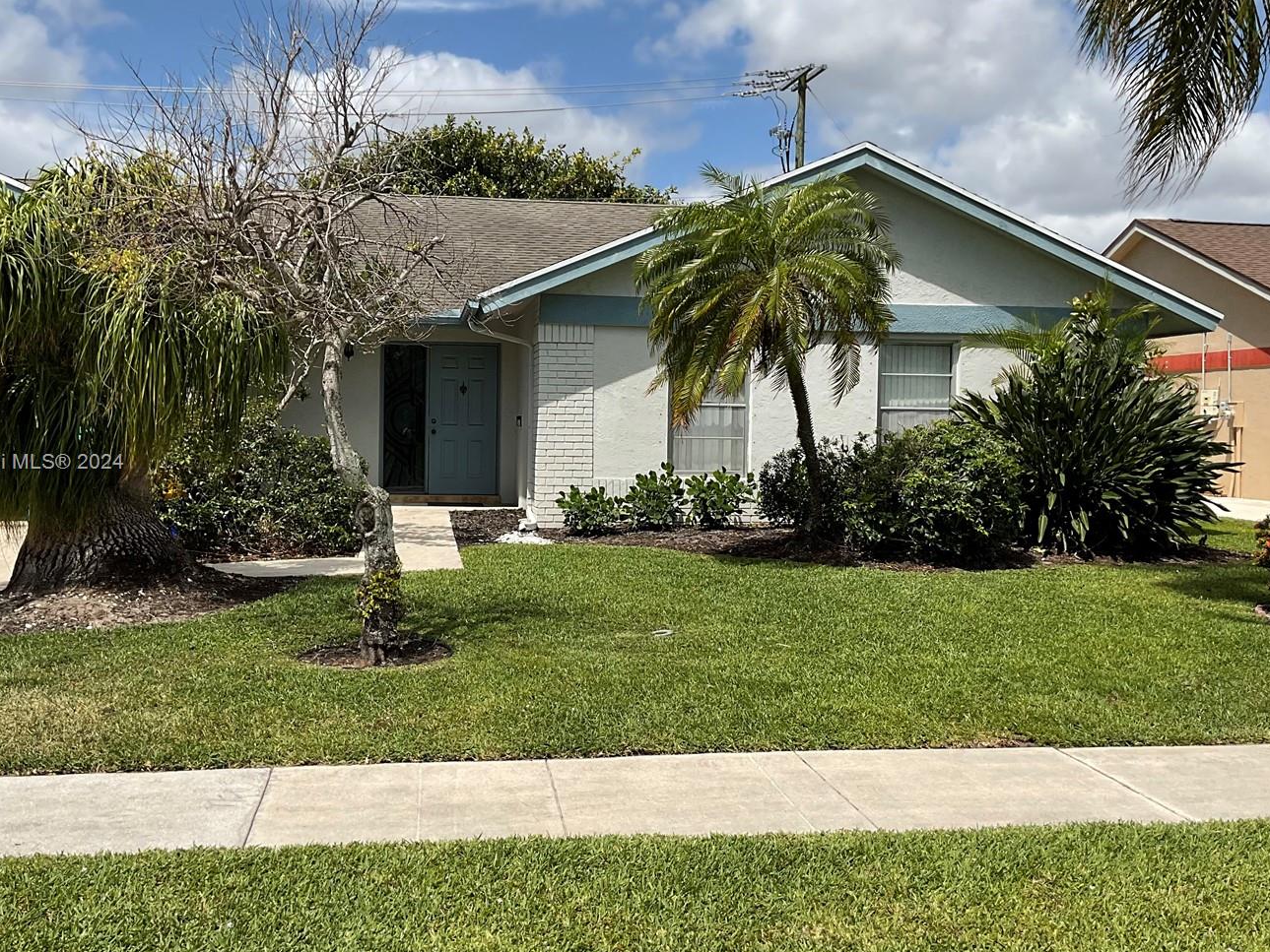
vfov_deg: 39.7
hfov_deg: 51.3
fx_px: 1321
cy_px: 464
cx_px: 597
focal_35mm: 36
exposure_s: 1/2538
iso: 16
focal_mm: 3
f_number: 1.8
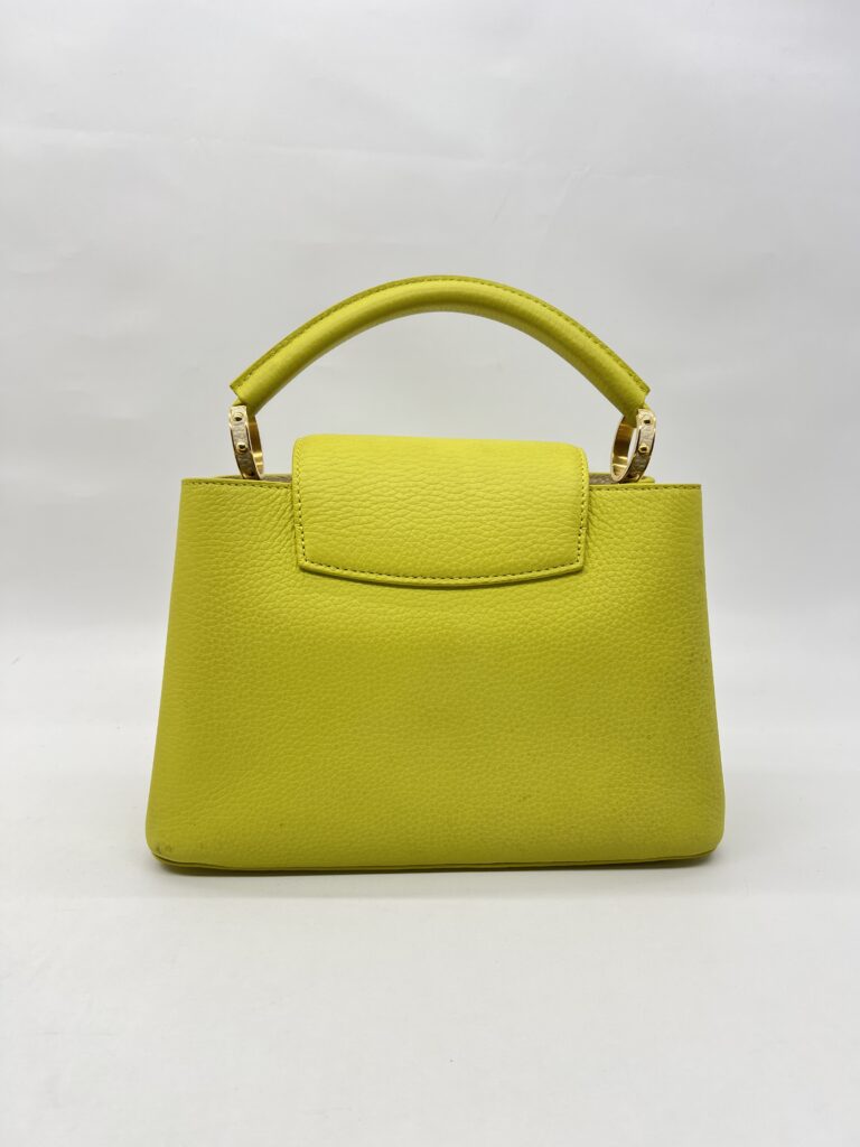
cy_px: 574
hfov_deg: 53.1
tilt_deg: -12.0
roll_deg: -0.8
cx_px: 430
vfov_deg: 67.3
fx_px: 861
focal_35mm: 26
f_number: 1.5
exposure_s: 1/155
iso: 40
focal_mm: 5.7
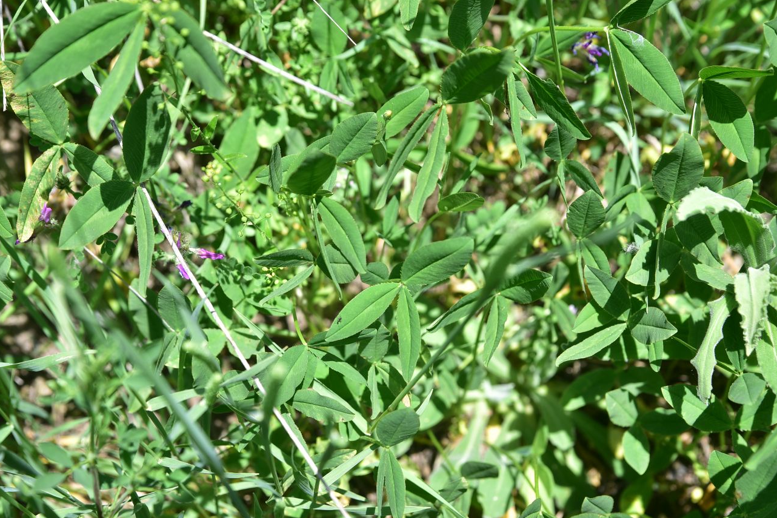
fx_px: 1576
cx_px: 391
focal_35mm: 73
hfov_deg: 27.7
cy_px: 260
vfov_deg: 18.7
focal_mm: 72
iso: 100
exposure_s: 1/125
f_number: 7.1
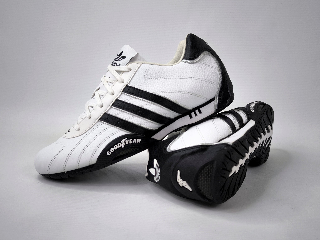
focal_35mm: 24
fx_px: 222
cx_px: 160
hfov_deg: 71.6
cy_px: 120
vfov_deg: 56.8
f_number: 1.9
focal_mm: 6.92
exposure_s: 1/100
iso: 50
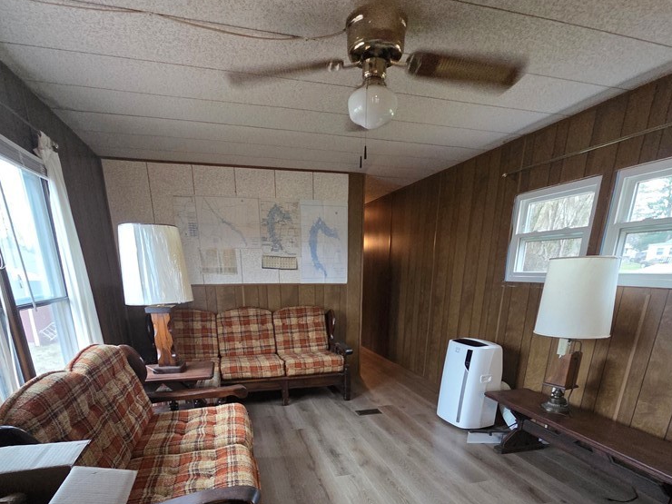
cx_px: 333
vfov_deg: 65.6
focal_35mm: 18
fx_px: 349
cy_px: 398
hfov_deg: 87.8
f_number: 2.2
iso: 1250
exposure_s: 1/60
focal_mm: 2.2
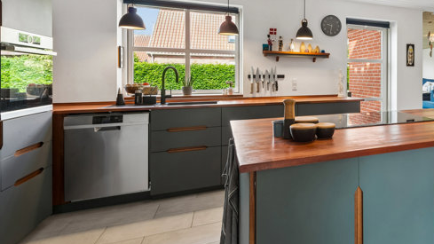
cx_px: 348
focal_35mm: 24
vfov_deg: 46.6
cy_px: 72
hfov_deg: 68.9
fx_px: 276
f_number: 10
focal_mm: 14
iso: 200
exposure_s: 1/10
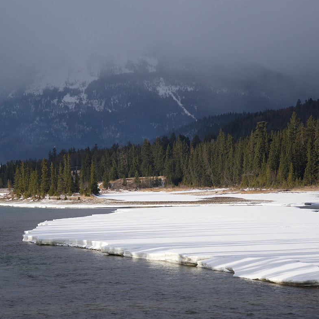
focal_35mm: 125
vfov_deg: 13.9
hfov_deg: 13.9
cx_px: 71
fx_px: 1303
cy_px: 212
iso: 100
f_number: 4.5
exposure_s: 1/800
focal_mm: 48
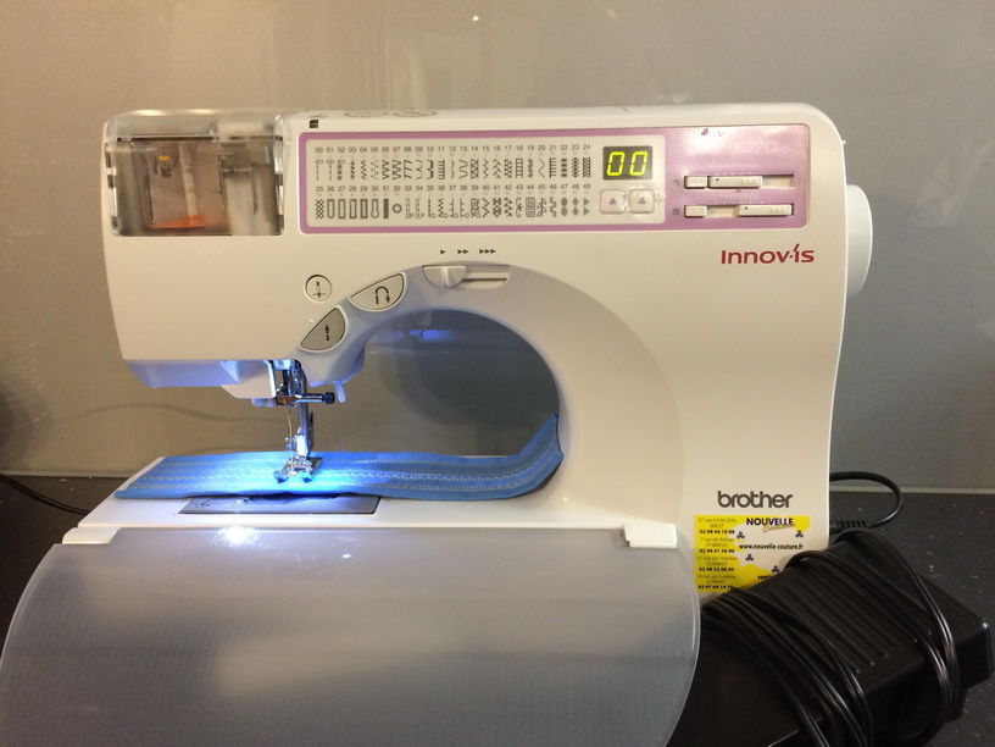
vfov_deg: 48.2
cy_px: 374
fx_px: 834
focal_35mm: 29
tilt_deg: -15.8
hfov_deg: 61.7
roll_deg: +0.7
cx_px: 498
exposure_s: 1/33
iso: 250
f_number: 2.2
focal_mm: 4.15
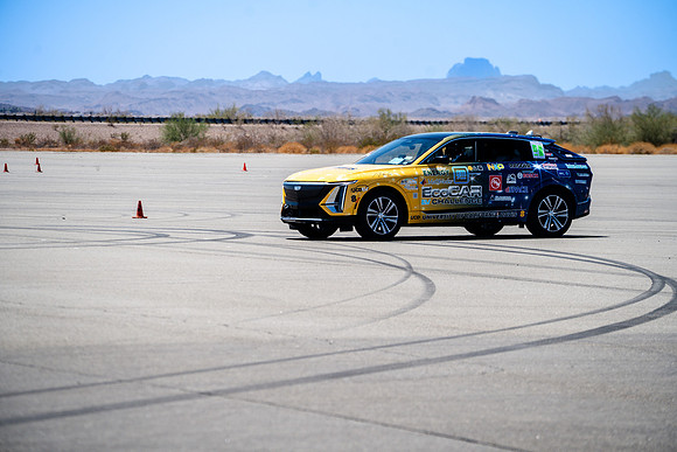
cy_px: 226
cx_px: 338
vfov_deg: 6.9
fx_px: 3762
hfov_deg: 10.3
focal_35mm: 200
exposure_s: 1/1250
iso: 200
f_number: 5.6
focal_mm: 200
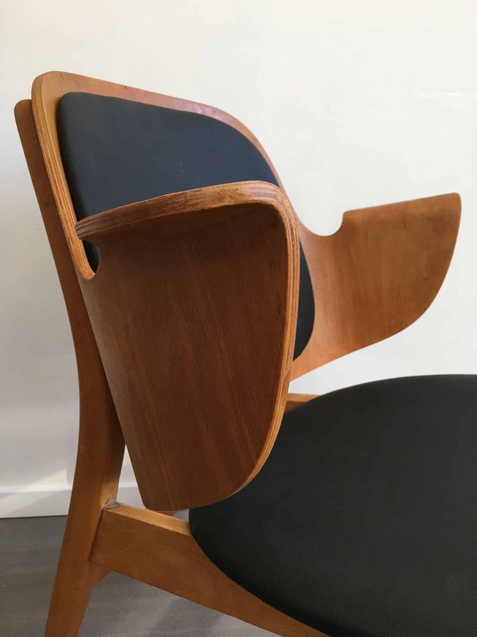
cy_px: 318
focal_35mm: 29
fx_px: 533
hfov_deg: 48.2
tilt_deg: -15.9
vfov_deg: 61.7
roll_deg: -3.1
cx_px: 238
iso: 50
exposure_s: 1/33
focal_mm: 4.15
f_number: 2.2
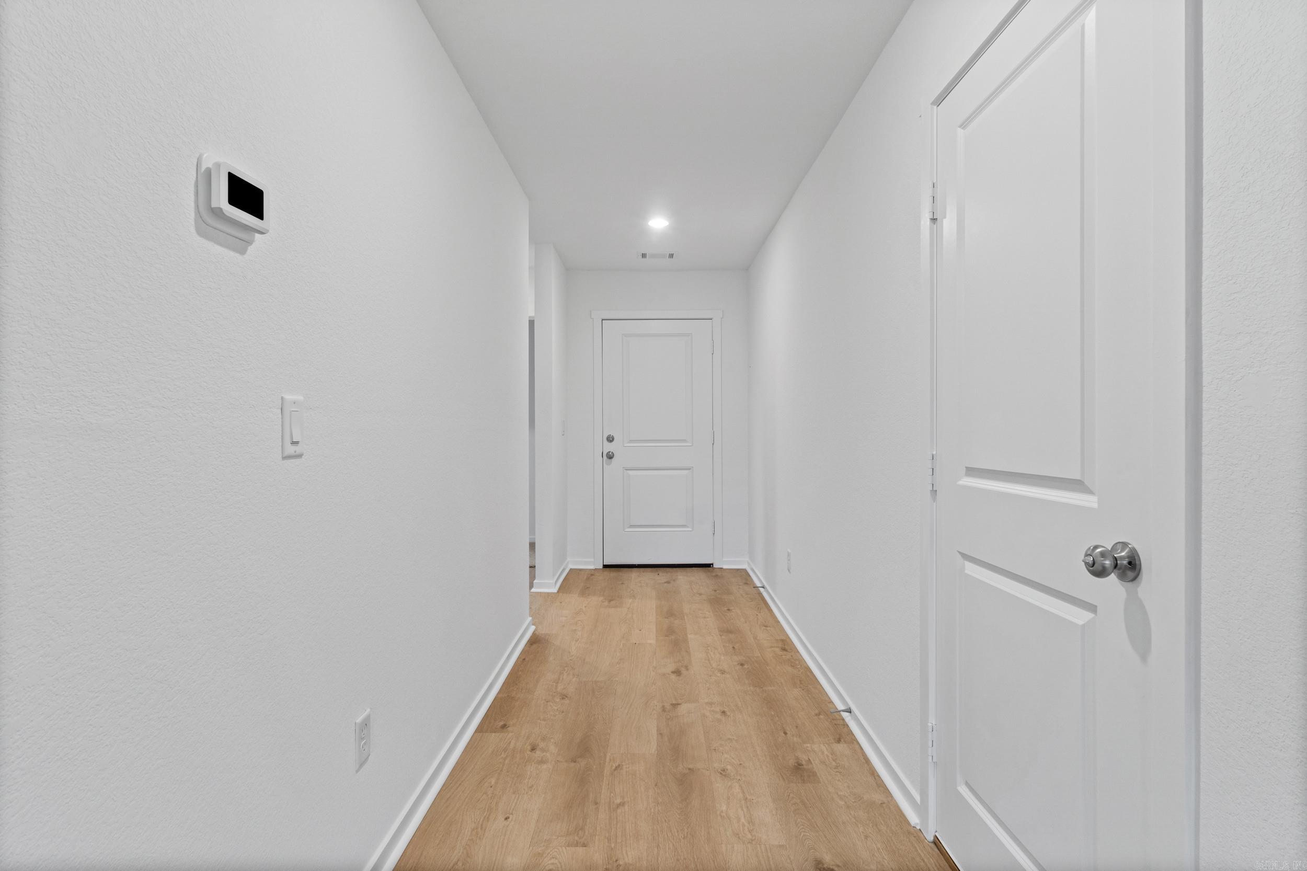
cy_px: 436
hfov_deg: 90.0
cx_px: 654
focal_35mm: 18
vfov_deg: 67.4
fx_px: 653
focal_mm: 12
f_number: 9
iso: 250
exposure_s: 1/2.5
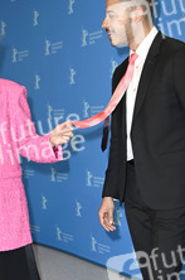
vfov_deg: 30.5
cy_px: 207
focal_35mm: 65
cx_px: 57
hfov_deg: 20.7
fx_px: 503
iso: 800
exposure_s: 1/200
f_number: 5.6
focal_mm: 36
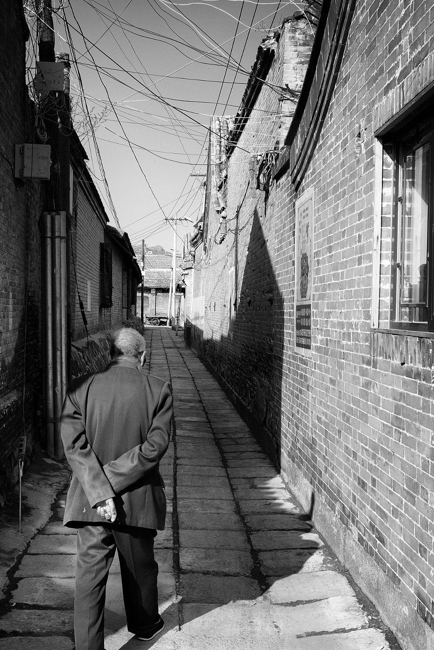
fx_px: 849
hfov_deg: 28.6
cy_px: 365
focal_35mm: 47
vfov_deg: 41.8
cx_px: 181
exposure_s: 1/340
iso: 400
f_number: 10
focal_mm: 26.5
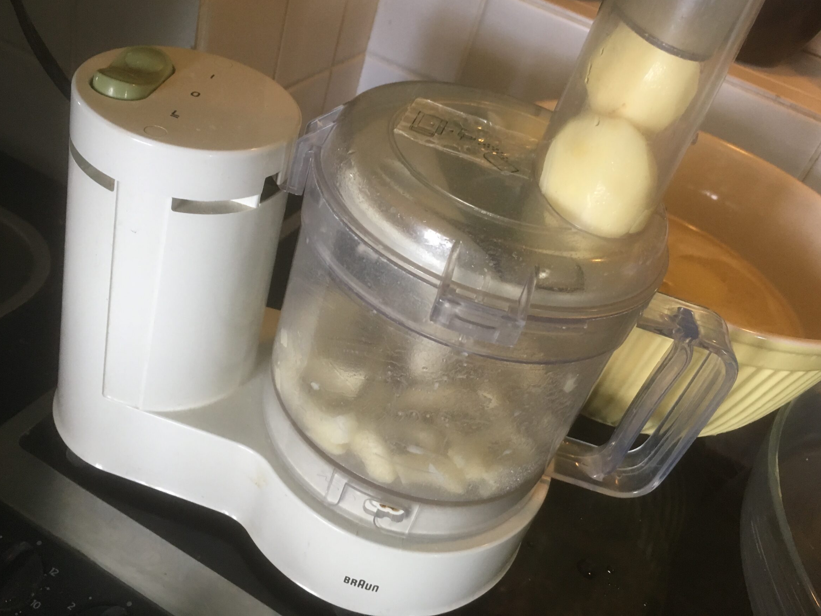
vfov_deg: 44.1
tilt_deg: -34.1
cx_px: 404
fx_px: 759
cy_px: 276
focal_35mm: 32
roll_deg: -19.3
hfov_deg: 56.8
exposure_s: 1/33
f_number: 2.2
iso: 125
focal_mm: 4.15
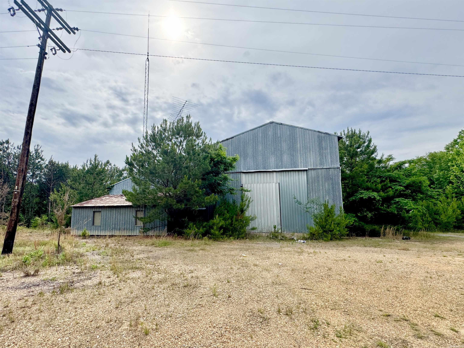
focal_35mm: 14
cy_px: 174
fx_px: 188
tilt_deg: +6.0
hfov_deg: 102.1
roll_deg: -0.1
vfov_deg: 85.7
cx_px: 232
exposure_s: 1/2208
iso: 50
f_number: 2.2
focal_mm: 2.22
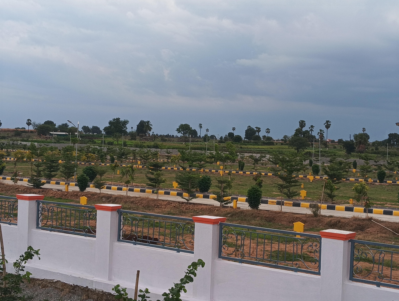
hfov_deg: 34.3
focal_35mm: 56
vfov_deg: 26.2
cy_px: 150
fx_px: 646
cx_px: 200
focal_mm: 4.22
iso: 50
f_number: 1.8
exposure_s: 1/138
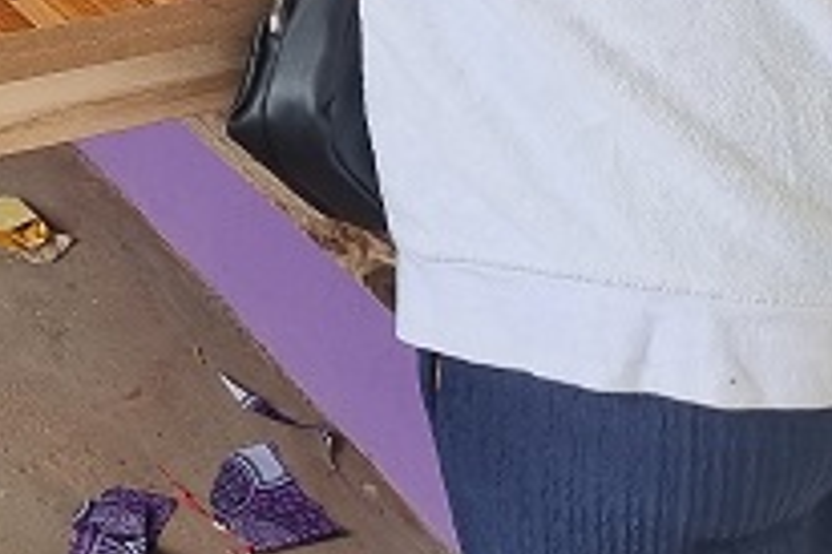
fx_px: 2425
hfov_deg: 18.1
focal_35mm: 105
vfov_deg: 12.3
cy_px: -336
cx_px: -263
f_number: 1.8
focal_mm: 5.4
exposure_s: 1/164
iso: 50
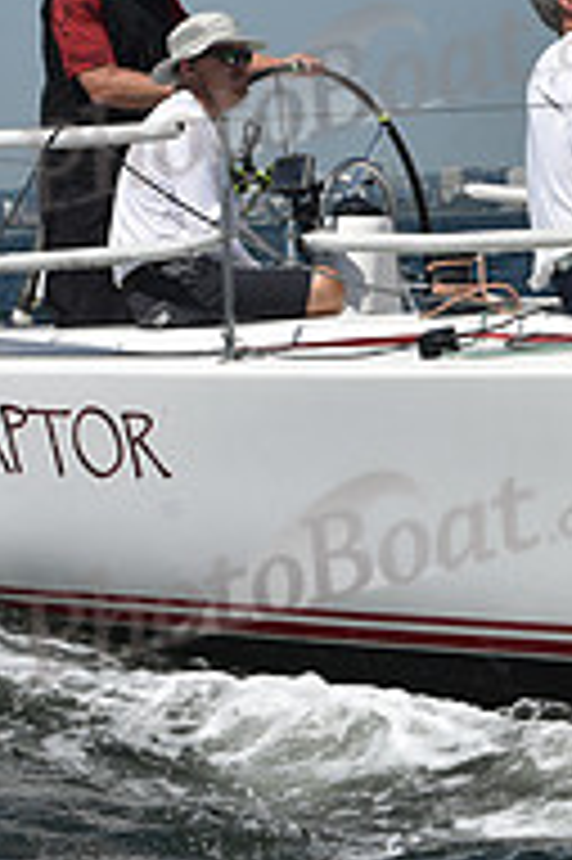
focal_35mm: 213
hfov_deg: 6.3
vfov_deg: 9.7
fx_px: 5085
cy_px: 268
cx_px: 892
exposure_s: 1/1250
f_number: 10
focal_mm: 70
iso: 250
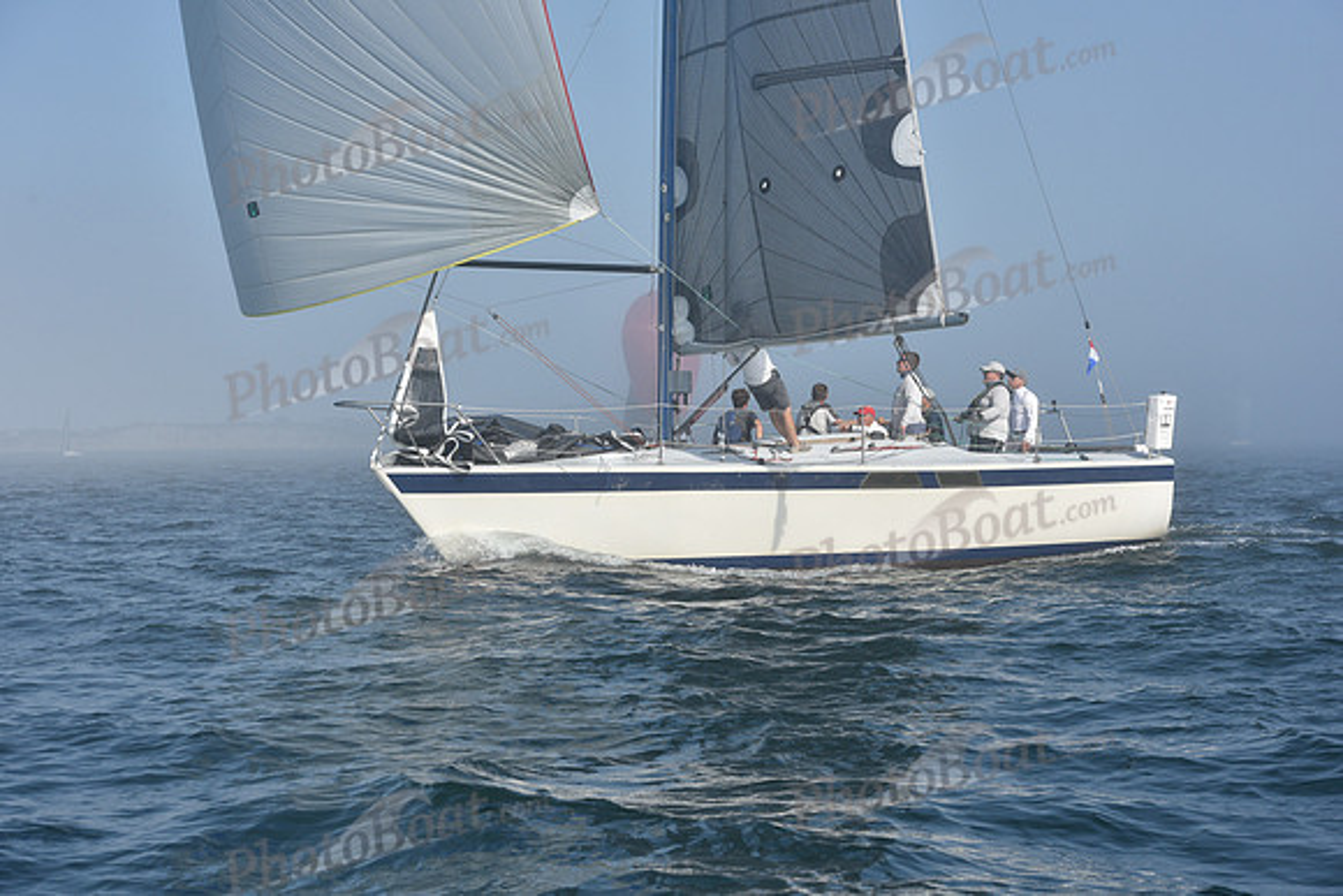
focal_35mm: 70
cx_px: 672
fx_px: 2612
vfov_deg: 19.5
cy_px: 448
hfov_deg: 28.8
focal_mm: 70
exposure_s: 1/1250
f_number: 9
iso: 320
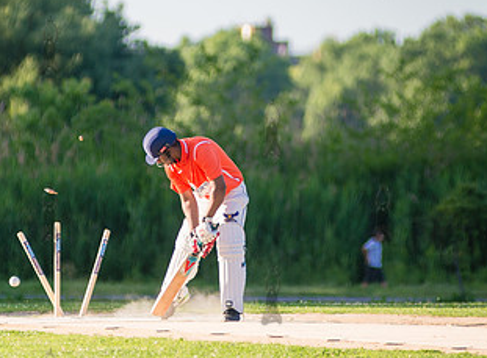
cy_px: 133
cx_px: 212
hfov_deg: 4.1
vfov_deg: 3.0
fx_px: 6863
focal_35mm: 491
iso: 400
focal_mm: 200
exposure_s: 1/2000
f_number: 2.8
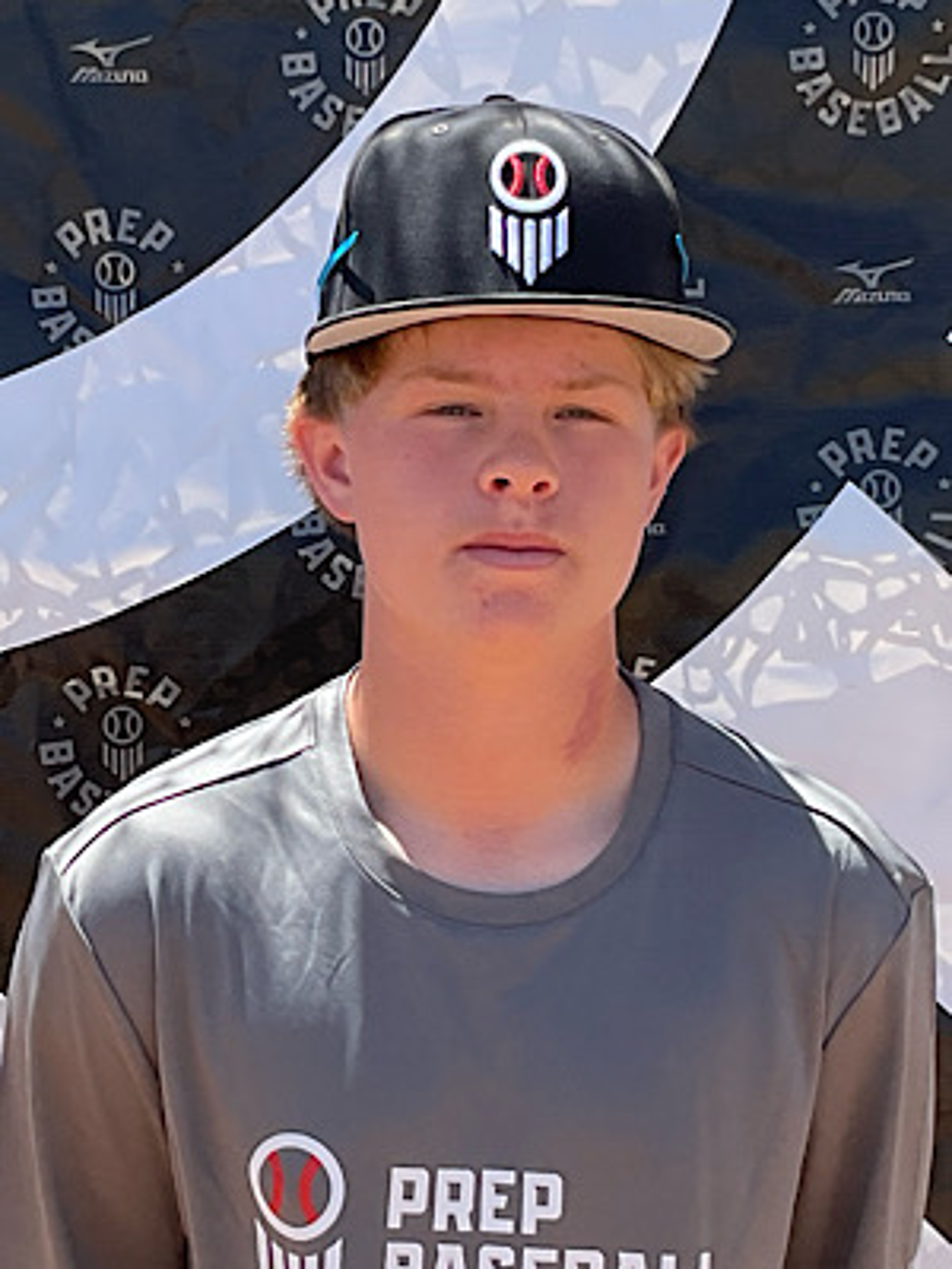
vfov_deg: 61.7
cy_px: 634
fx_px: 1063
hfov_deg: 48.2
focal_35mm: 29
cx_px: 476
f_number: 1.8
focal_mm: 3
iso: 16
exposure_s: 1/781
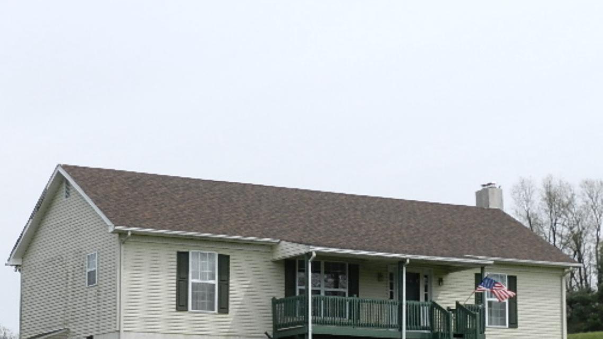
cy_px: 260
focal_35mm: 94
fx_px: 1503
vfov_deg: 12.8
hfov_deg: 22.7
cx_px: 356
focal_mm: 12.1
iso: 160
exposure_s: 1/800
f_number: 4.7
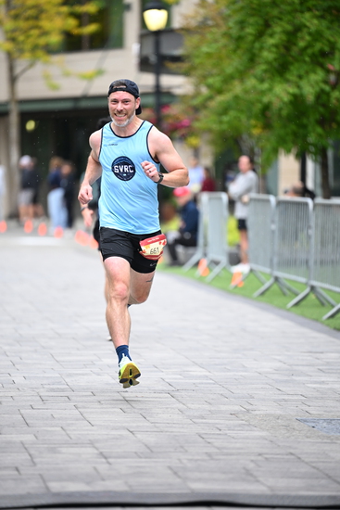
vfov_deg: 10.5
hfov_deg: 7.0
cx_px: 170
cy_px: 255
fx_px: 2761
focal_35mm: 195
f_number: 2.8
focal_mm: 195
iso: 1250
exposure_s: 1/1250
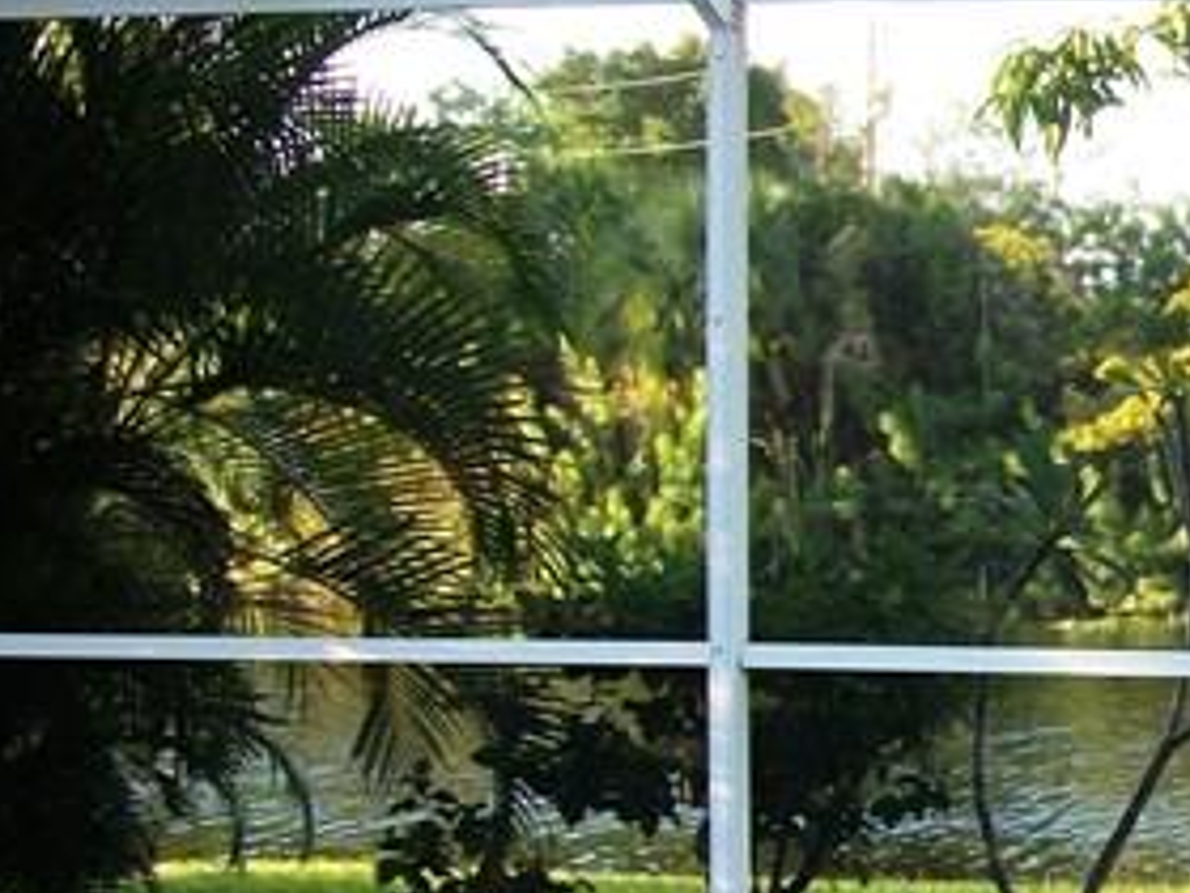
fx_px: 4022
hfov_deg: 15.3
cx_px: 1887
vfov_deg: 12.6
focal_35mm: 117
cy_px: 668
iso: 80
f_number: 2.9
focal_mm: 5.7
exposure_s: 1/125
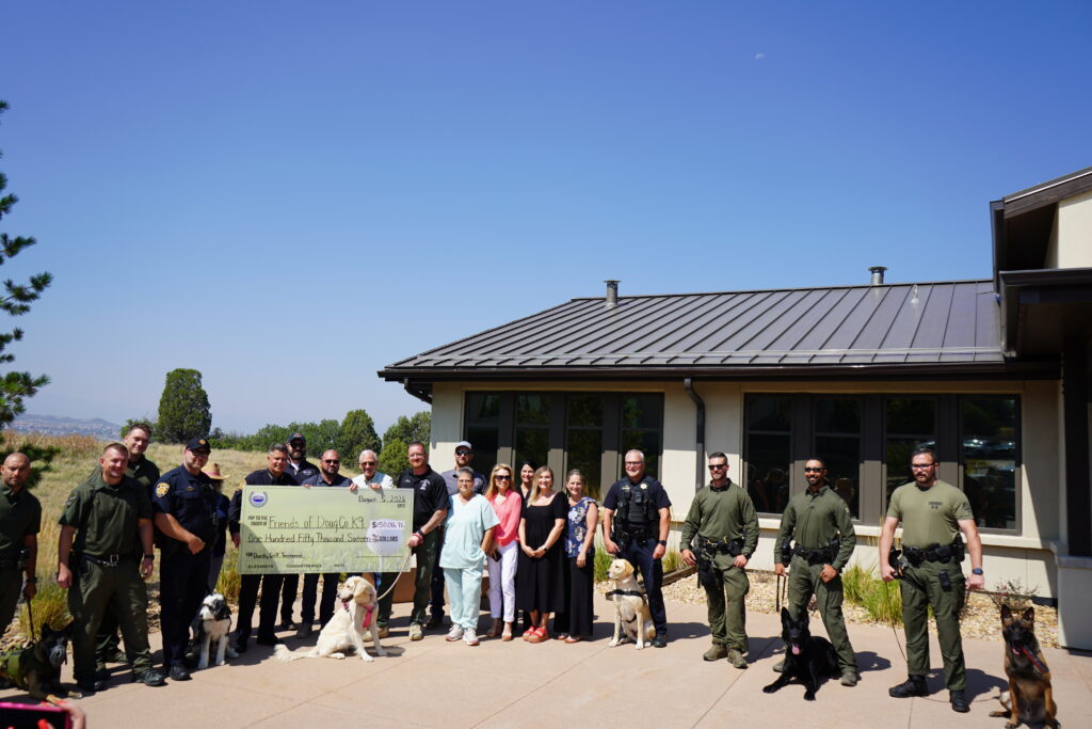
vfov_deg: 46.4
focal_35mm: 28
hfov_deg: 65.5
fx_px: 849
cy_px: 364
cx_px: 546
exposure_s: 1/640
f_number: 5
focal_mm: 28
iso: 100
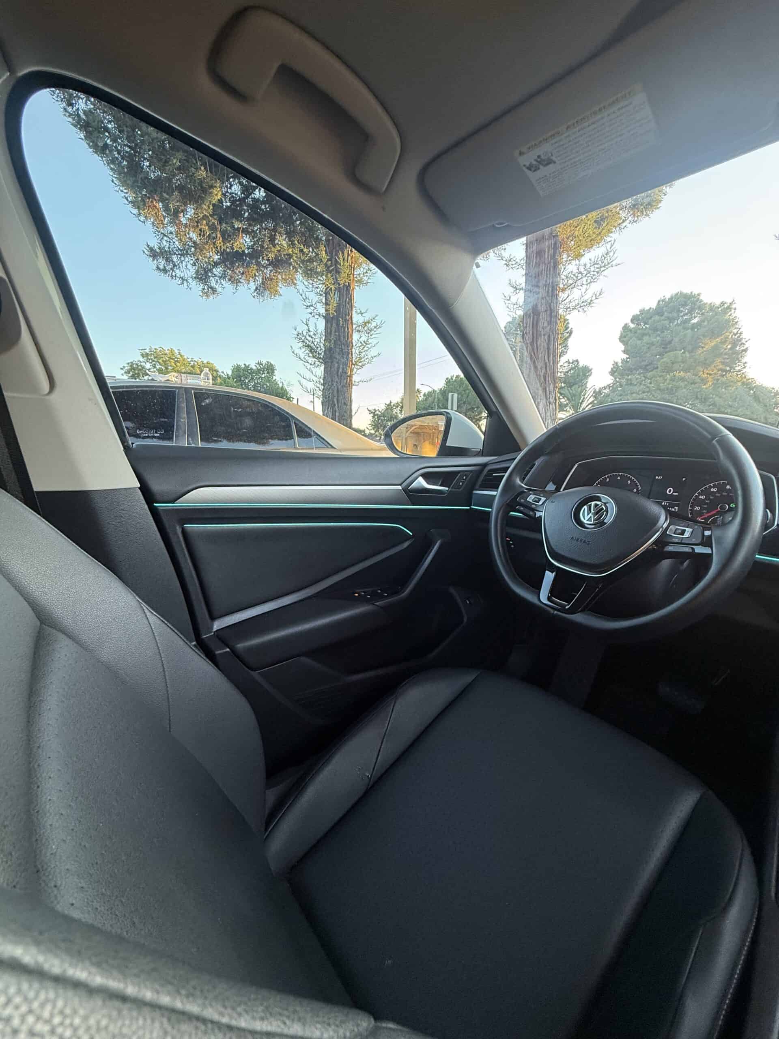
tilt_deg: -9.1
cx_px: 390
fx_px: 420
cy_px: 520
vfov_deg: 102.1
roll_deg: +0.1
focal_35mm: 14
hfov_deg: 85.7
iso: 160
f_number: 2.2
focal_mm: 2.22
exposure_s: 1/99
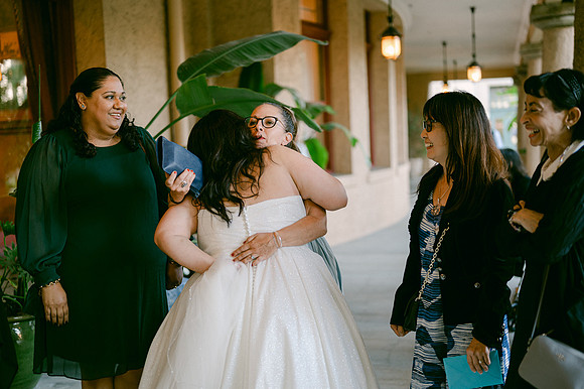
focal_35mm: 50
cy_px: 194
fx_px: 811
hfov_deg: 39.6
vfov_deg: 27.0
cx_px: 292
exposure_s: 1/125
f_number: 1.8
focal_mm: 50
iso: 500
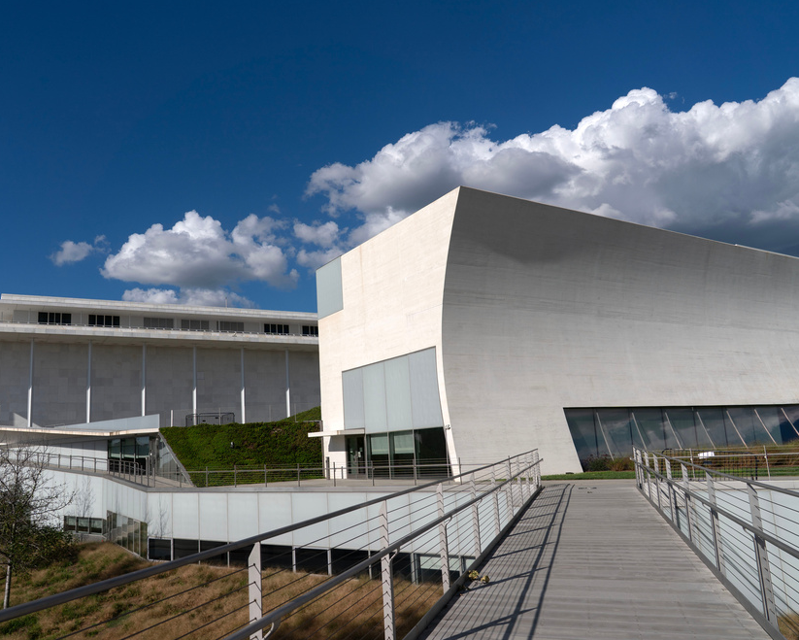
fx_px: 662
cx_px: 329
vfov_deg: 51.6
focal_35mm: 28
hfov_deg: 61.8
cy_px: 328
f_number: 6.3
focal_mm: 24
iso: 100
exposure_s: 1/1250
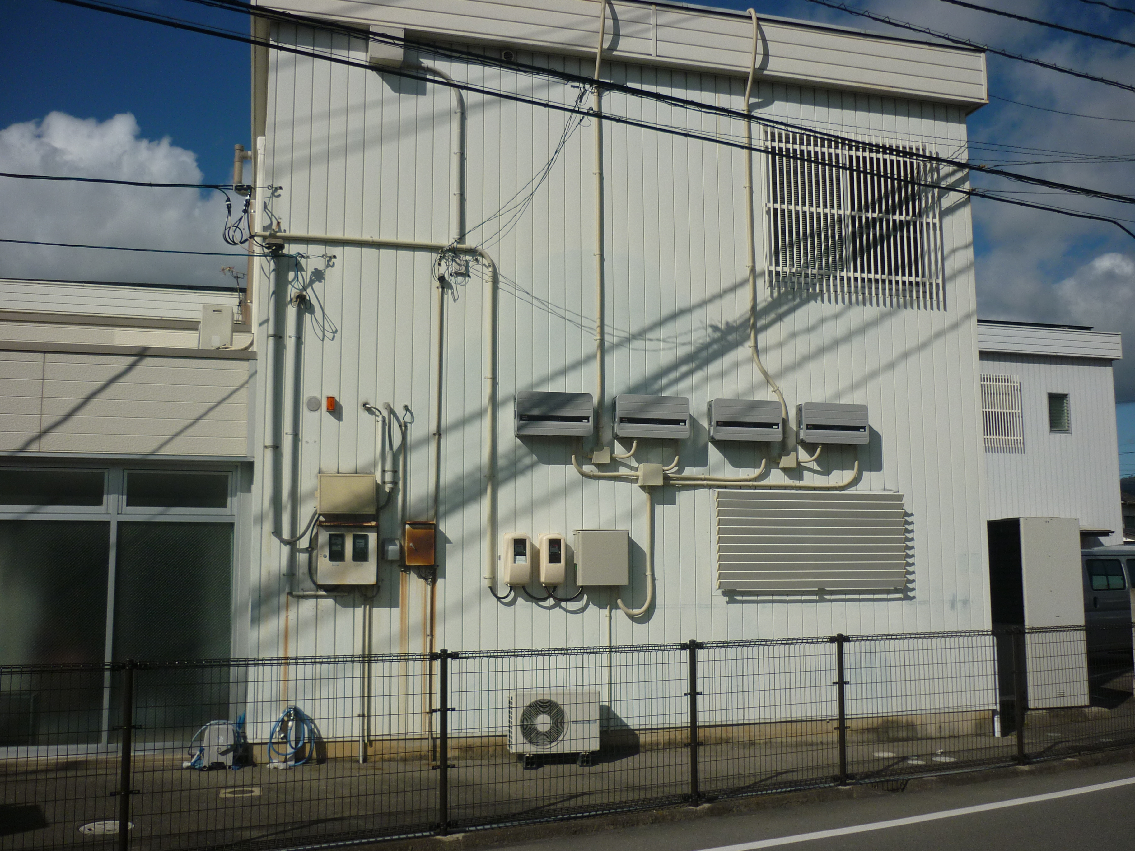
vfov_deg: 42.9
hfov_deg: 55.4
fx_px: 1082
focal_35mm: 33
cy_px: 426
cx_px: 568
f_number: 8
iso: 80
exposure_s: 1/640
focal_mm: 5.5
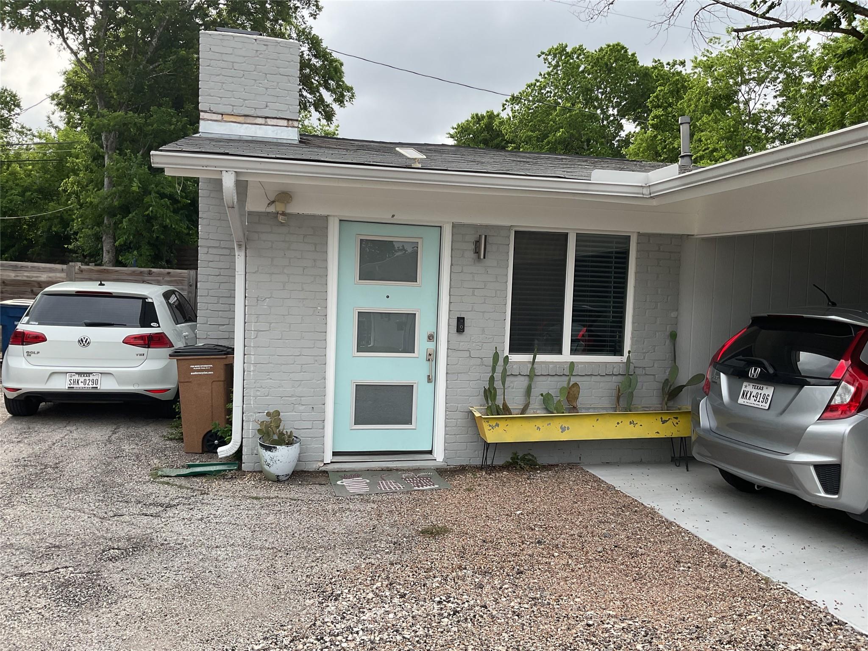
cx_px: 434
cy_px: 326
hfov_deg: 61.7
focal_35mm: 29
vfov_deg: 48.2
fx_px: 727
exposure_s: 1/829
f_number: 1.8
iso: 16
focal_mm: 3
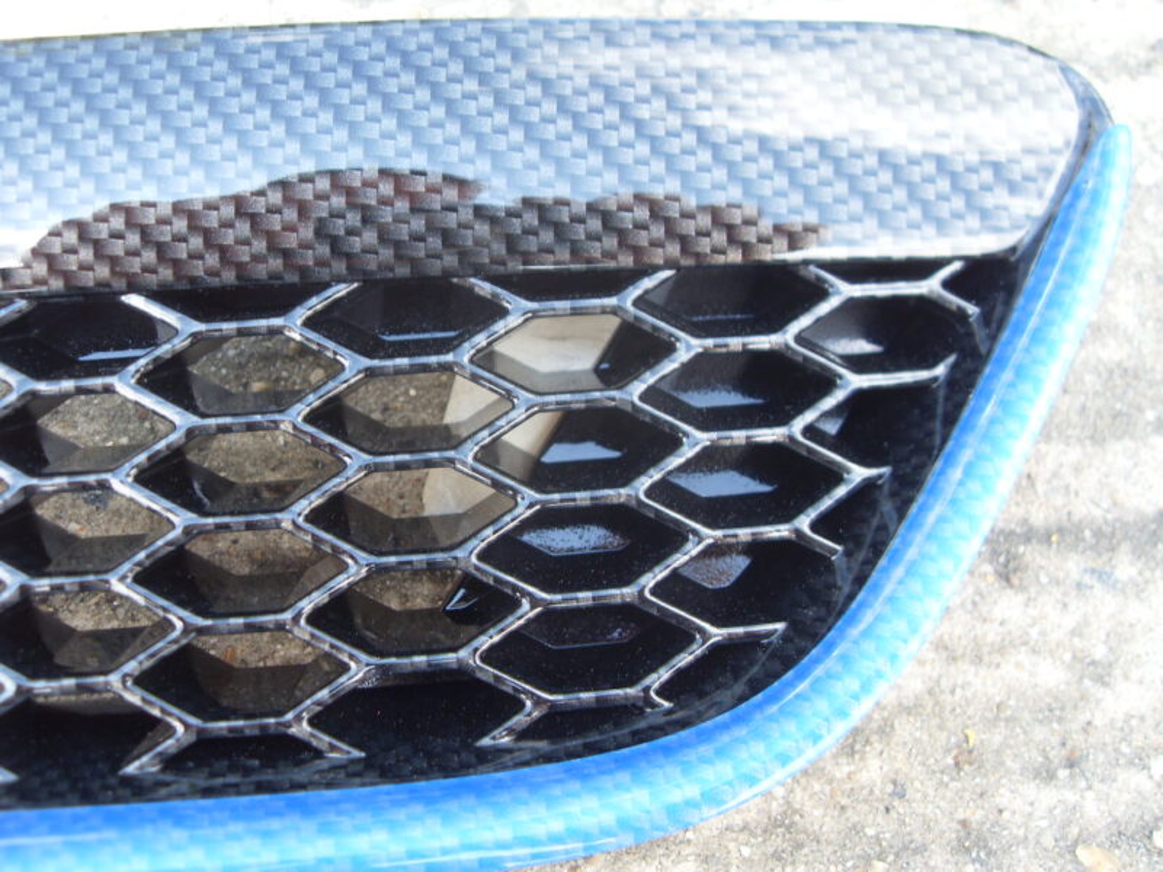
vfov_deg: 40.7
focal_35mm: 35
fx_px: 1176
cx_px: 582
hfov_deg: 52.6
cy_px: 436
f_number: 2.8
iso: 80
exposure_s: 1/90
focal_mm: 6.3
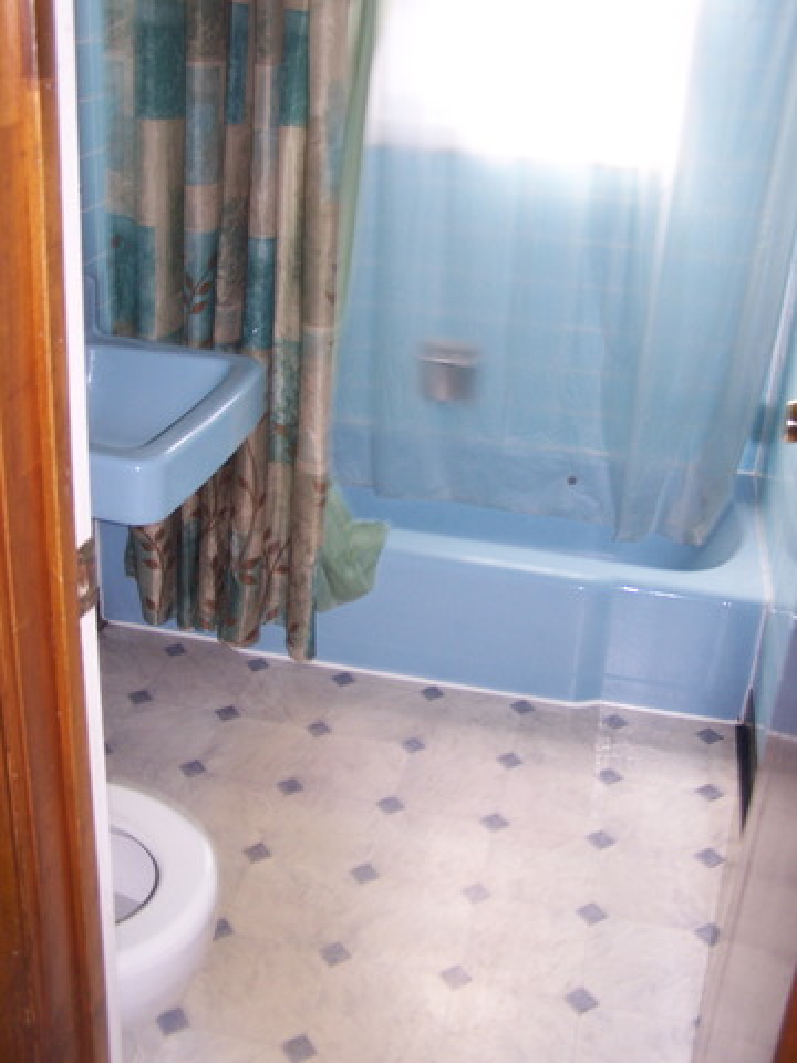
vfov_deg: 49.0
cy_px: 532
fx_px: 1167
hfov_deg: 37.7
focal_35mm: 38
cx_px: 398
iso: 140
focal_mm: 6.3
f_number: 2.8
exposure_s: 1/60
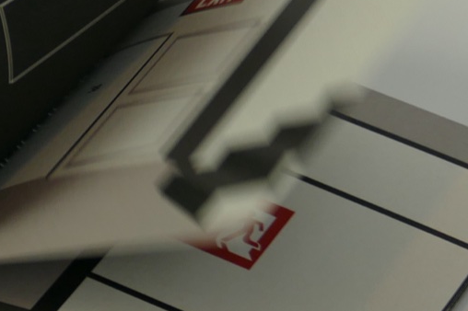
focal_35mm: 208
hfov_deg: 9.9
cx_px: 125
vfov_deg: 6.6
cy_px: 109
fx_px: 2702
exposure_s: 1/80
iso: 160
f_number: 3.3
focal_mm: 17.54
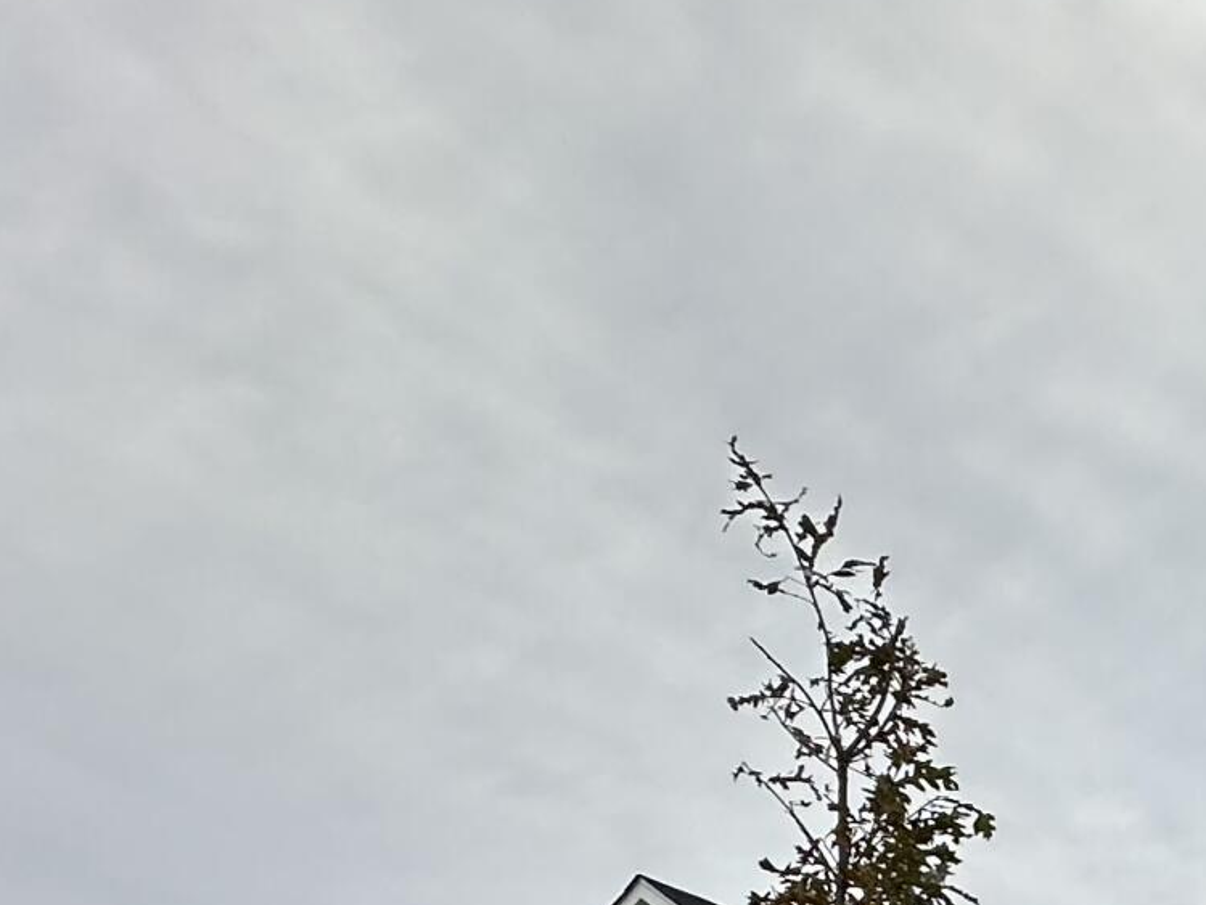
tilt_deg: +8.4
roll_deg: +1.1
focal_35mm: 56
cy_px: 1426
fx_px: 1952
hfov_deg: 23.9
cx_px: 1968
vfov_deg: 21.2
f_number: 2.2
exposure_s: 1/796
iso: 40
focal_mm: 2.22
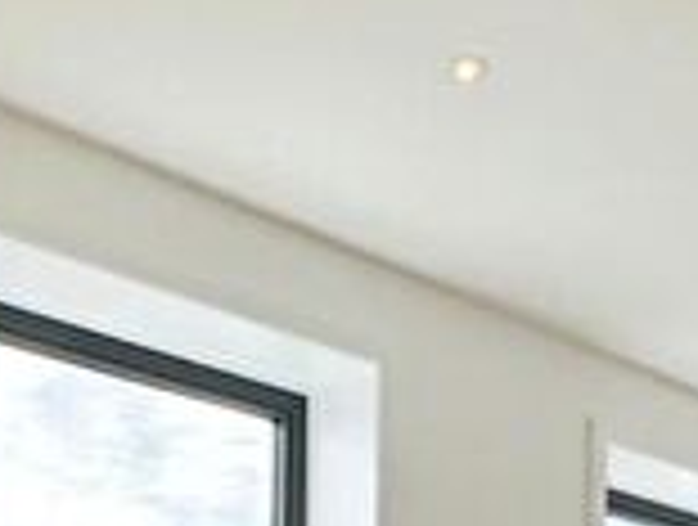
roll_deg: -1.8
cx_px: 354
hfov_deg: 30.7
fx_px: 1273
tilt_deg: -5.1
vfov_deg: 19.9
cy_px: 807
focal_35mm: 63
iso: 40
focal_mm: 2.22
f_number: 2.2
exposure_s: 1/425
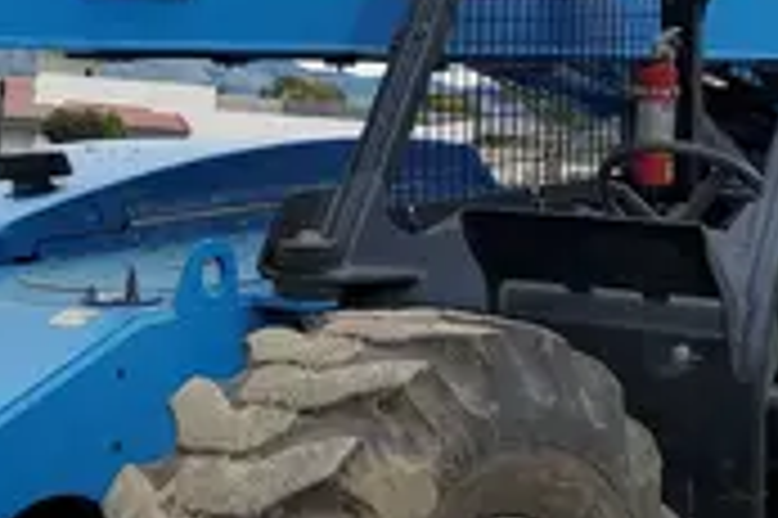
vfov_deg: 15.8
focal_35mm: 86
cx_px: 45
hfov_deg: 22.9
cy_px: 358
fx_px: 1857
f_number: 2.4
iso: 50
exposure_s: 1/838
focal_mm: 4.3
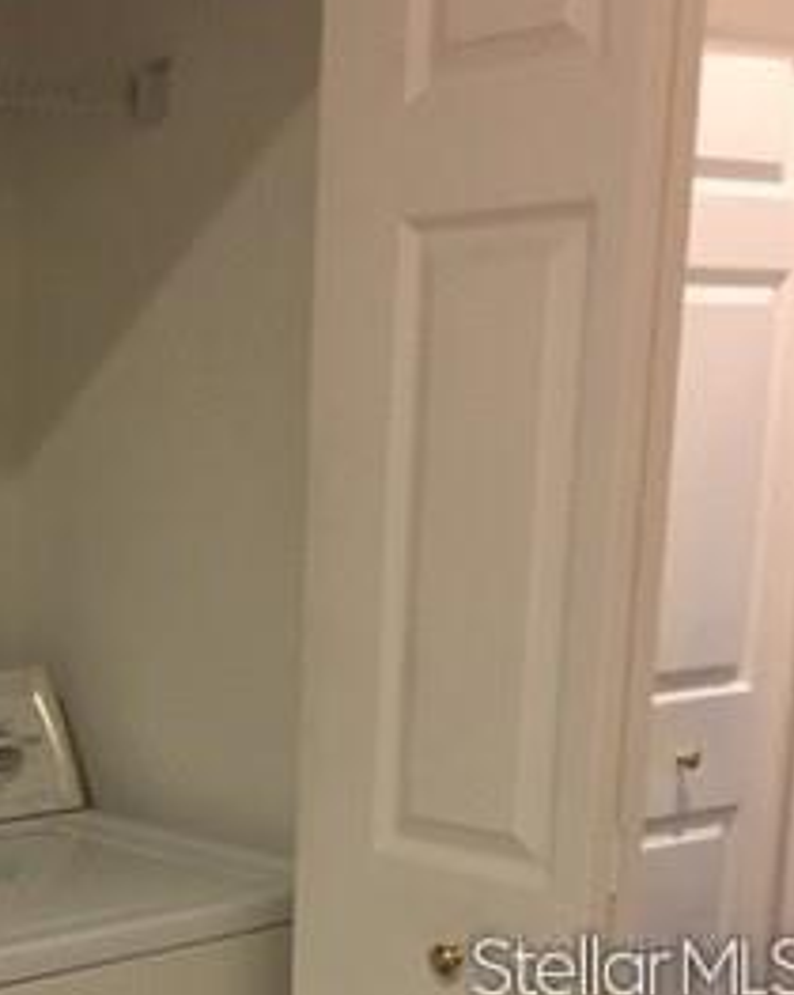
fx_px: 2029
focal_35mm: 69
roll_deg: -0.6
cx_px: -79
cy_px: 965
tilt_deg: -16.1
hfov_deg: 21.0
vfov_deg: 26.3
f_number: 2.2
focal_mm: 4.15
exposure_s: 1/15
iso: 200
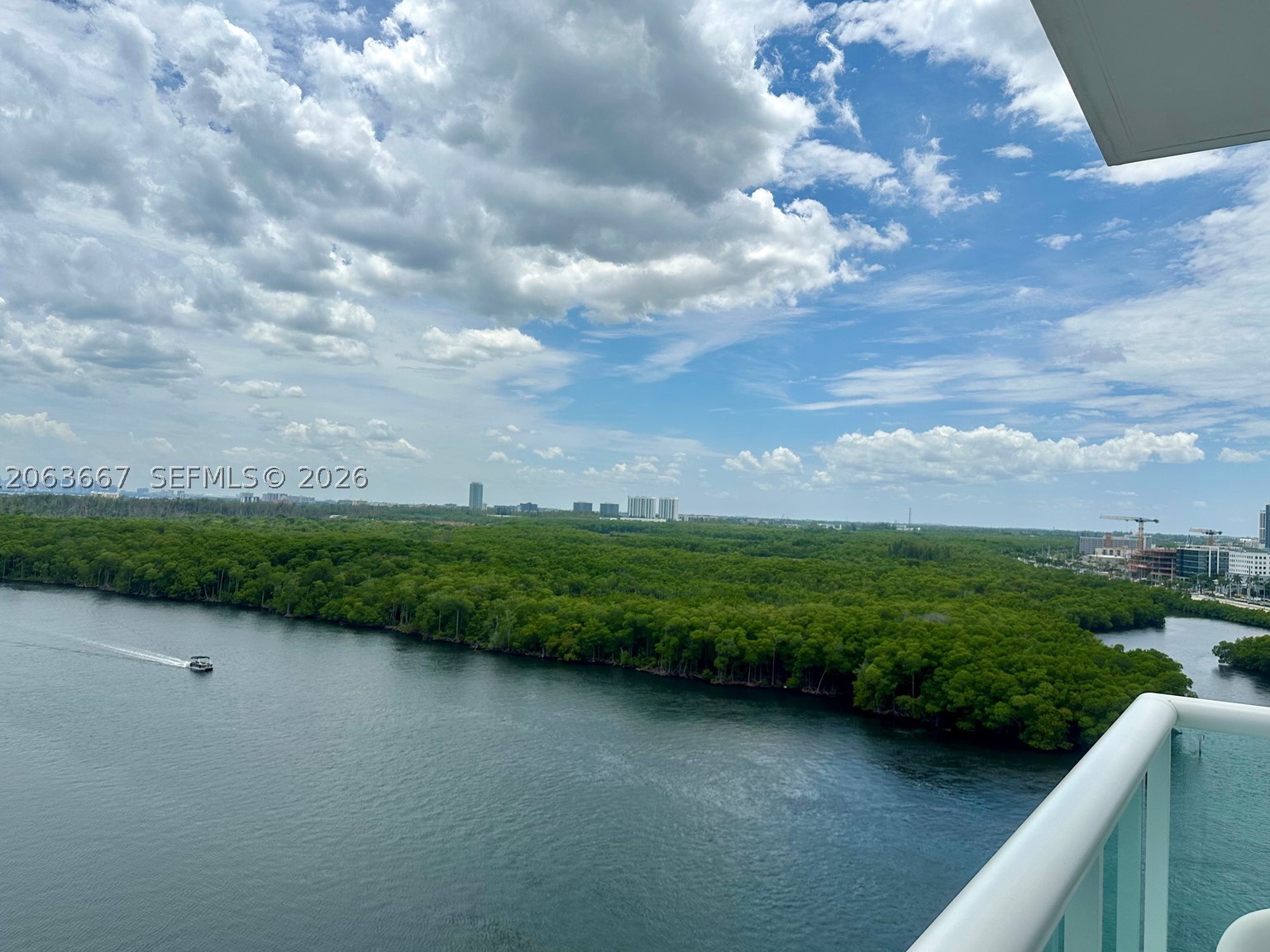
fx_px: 917
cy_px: 477
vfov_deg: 54.9
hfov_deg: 69.4
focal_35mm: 25
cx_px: 621
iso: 80
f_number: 1.78
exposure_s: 1/7042
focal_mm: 6.86
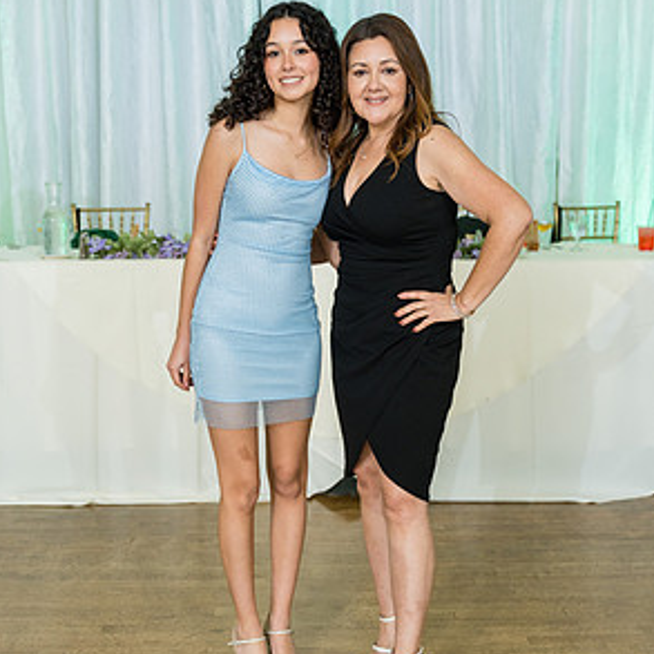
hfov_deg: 31.6
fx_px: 1154
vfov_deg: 31.6
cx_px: 326
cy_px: 328
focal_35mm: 54
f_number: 2.8
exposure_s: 1/250
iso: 1600
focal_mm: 41.4
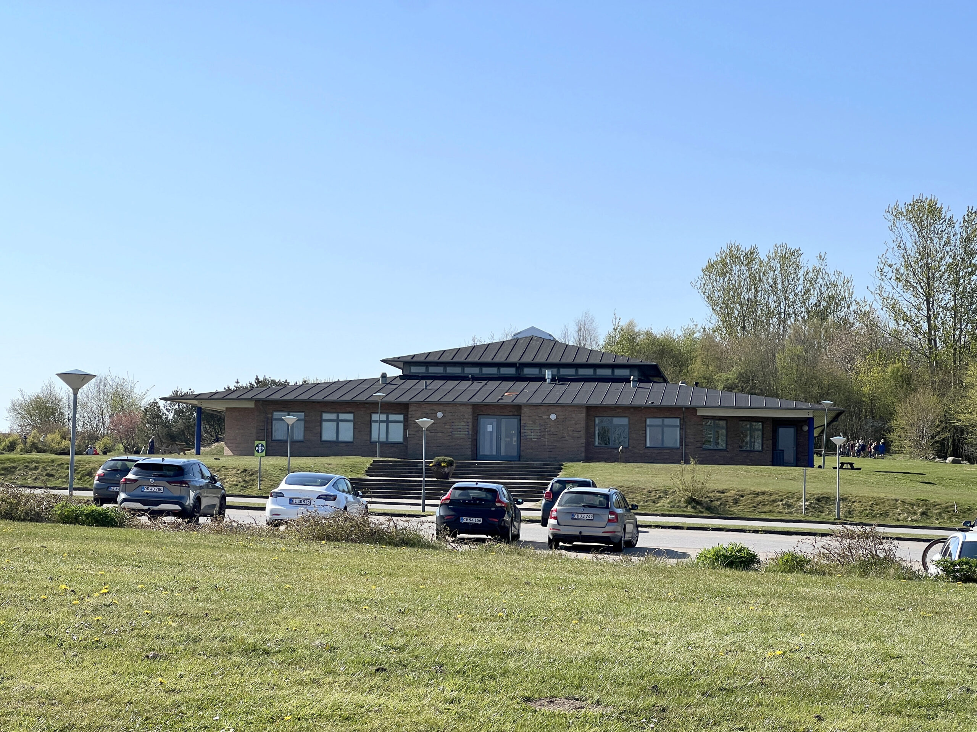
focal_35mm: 77
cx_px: 488
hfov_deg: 25.3
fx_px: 2173
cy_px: 366
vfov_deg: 19.1
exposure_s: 1/1277
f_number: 2.8
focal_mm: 9
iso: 32
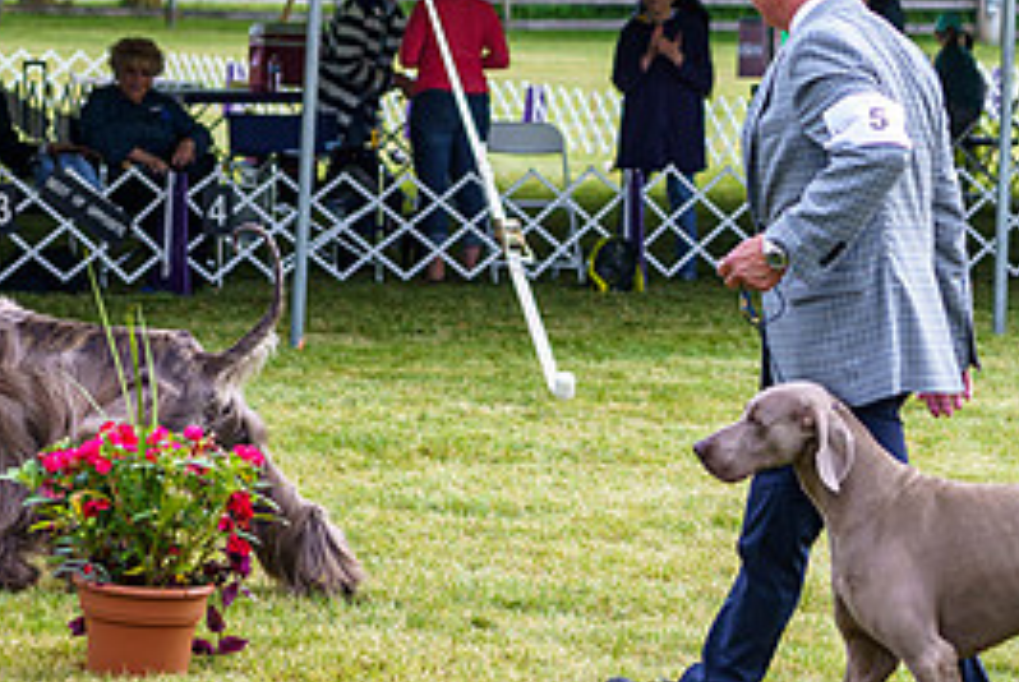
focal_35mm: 172
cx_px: -19
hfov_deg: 11.8
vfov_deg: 8.0
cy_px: 52
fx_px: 4874
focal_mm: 79
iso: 200
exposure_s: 1/500
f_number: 4
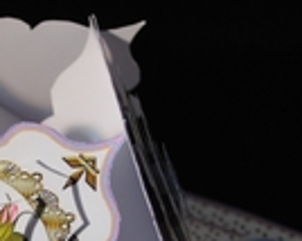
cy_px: 316
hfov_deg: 11.8
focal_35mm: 161
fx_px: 1438
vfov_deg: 9.4
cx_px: -32
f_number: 5
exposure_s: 1/30
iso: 220
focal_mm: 34
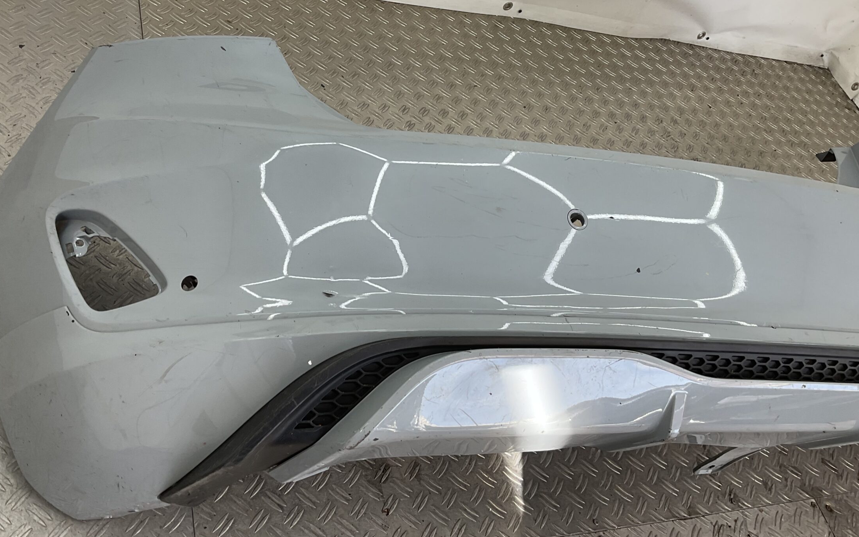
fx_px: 843
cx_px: 382
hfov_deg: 53.9
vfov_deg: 35.2
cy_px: 214
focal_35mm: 36
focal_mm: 3
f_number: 1.8
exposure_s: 1/135
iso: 16
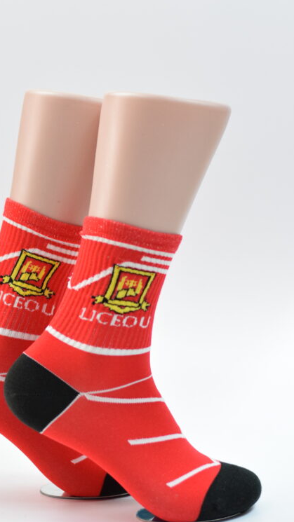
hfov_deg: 11.2
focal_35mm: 108
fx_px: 1497
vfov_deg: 19.8
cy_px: 245
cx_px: 89
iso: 1600
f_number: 2.2
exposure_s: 1/400
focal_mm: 50
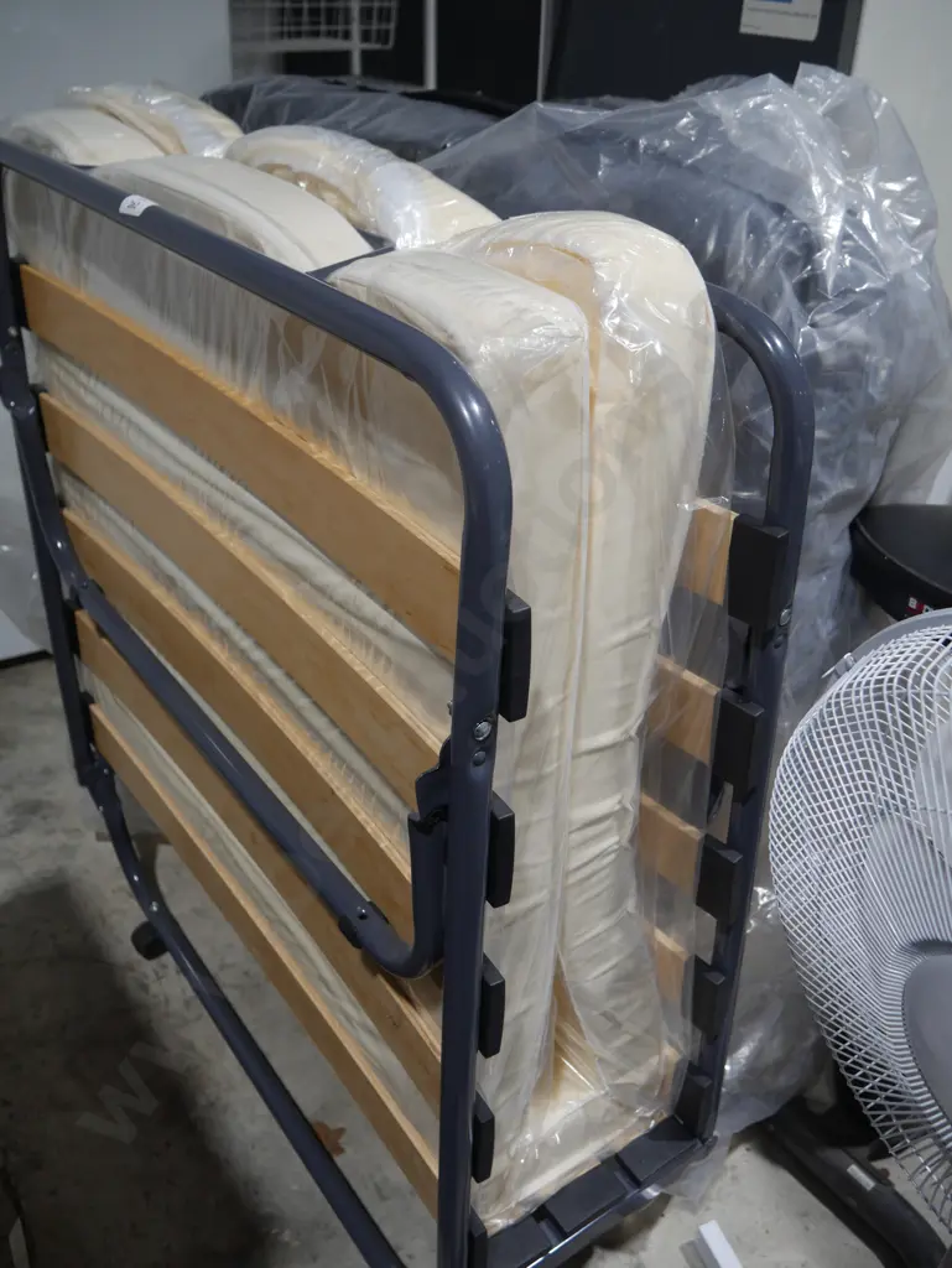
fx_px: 1099
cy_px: 634
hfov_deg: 46.8
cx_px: 476
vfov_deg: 59.9
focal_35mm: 30
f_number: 3.6
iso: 200
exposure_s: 1/100
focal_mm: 15
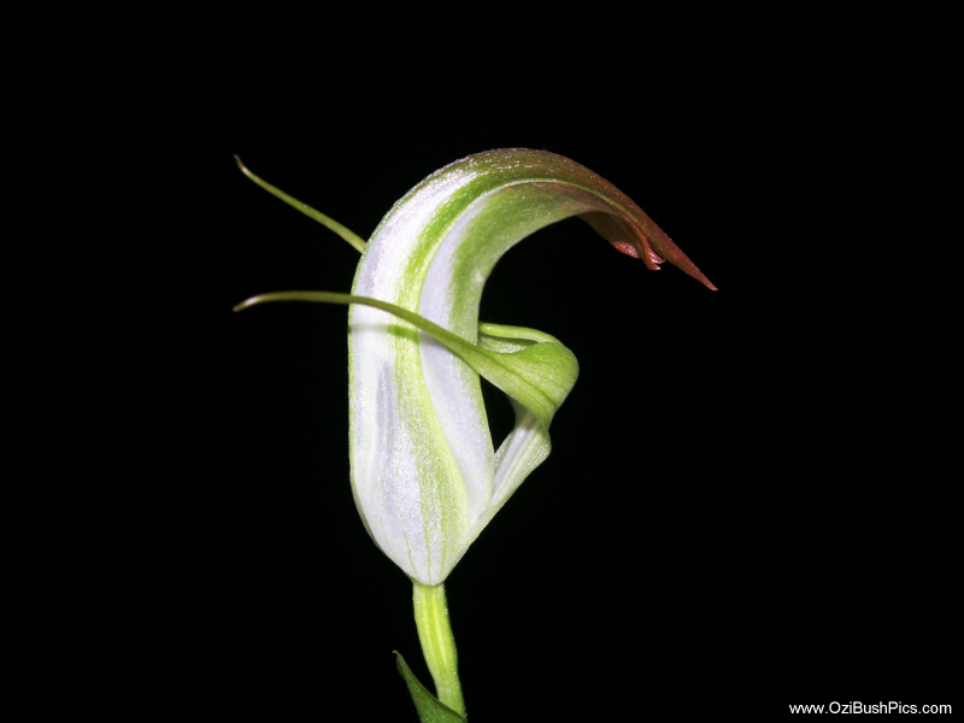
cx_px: 482
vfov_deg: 8.9
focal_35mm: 167
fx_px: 4651
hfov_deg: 11.8
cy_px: 362
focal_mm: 42.31
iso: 100
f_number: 5.6
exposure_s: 1/180
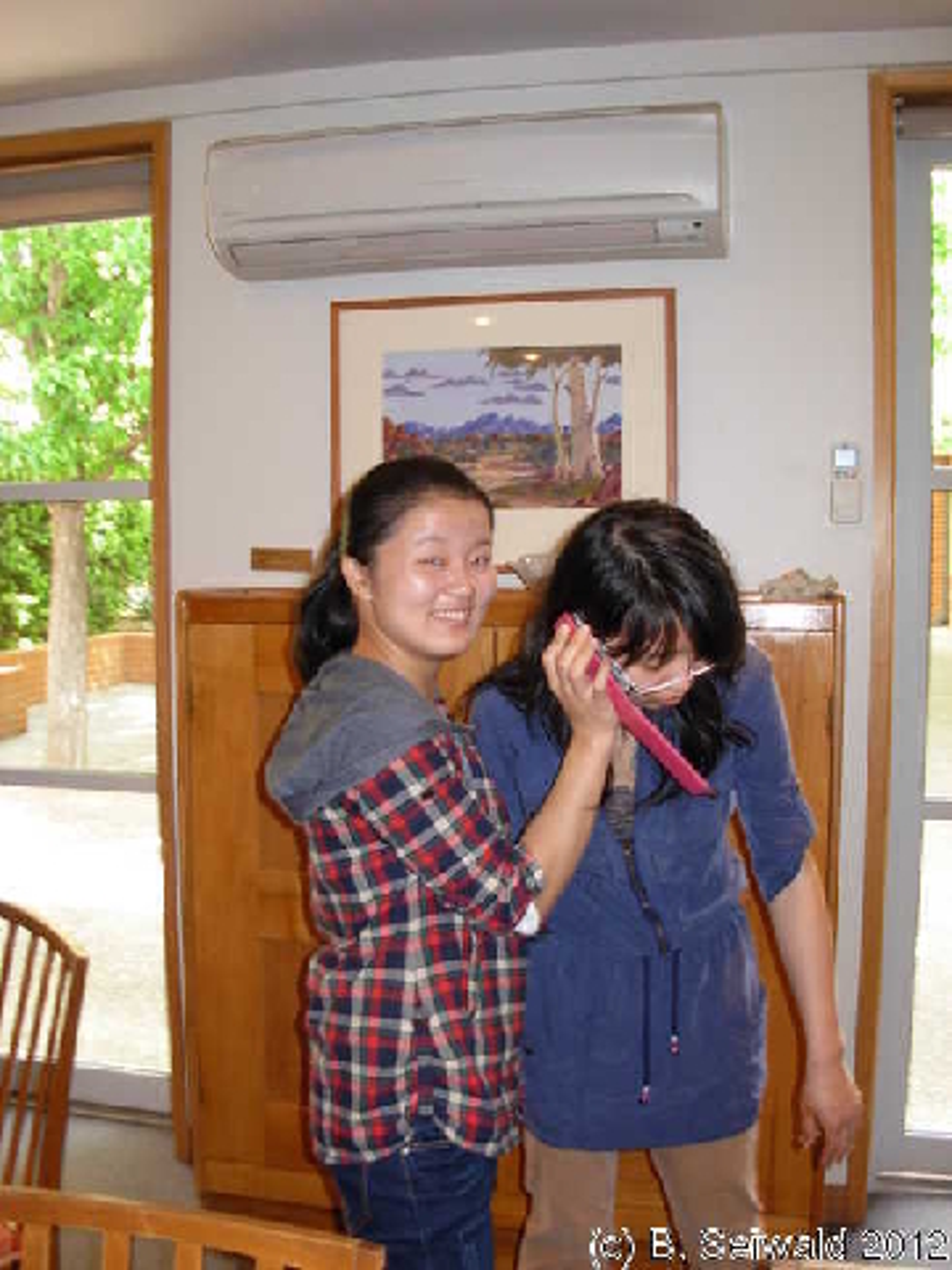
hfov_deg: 37.7
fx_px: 1393
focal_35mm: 38
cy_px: 635
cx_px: 476
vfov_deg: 49.0
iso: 115
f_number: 2.9
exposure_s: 1/32.9
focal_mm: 6.3
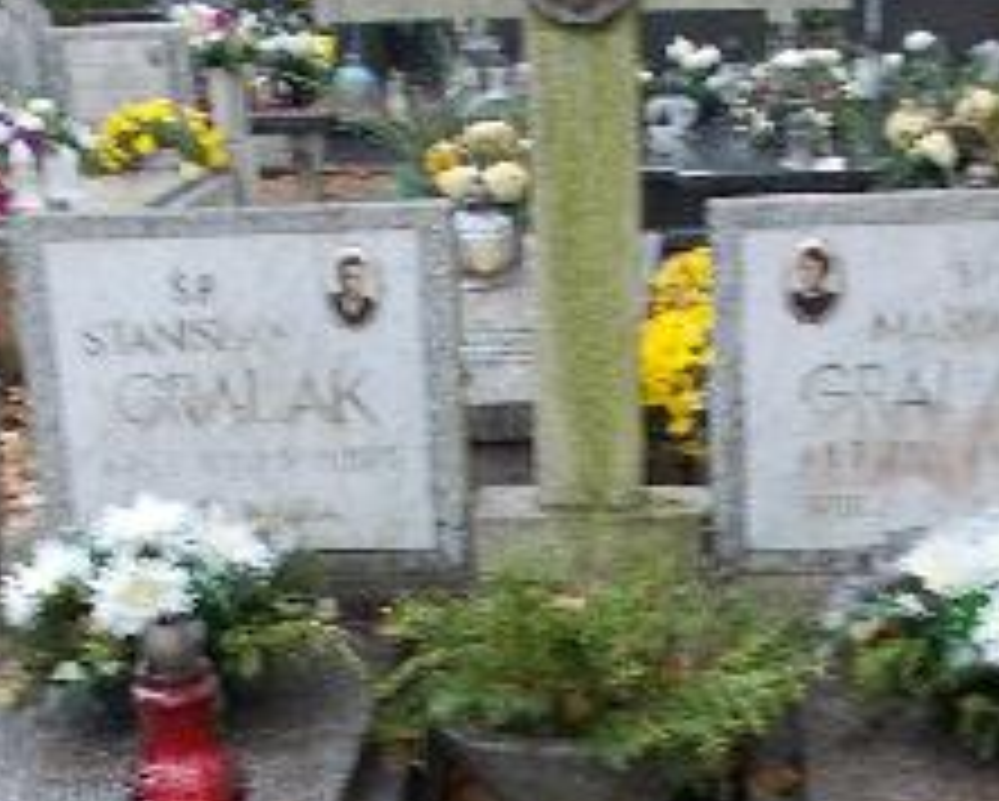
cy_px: 801
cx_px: 540
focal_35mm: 73
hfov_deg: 26.0
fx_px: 2160
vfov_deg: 20.3
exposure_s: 1/25
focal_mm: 4.6
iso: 125
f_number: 3.2
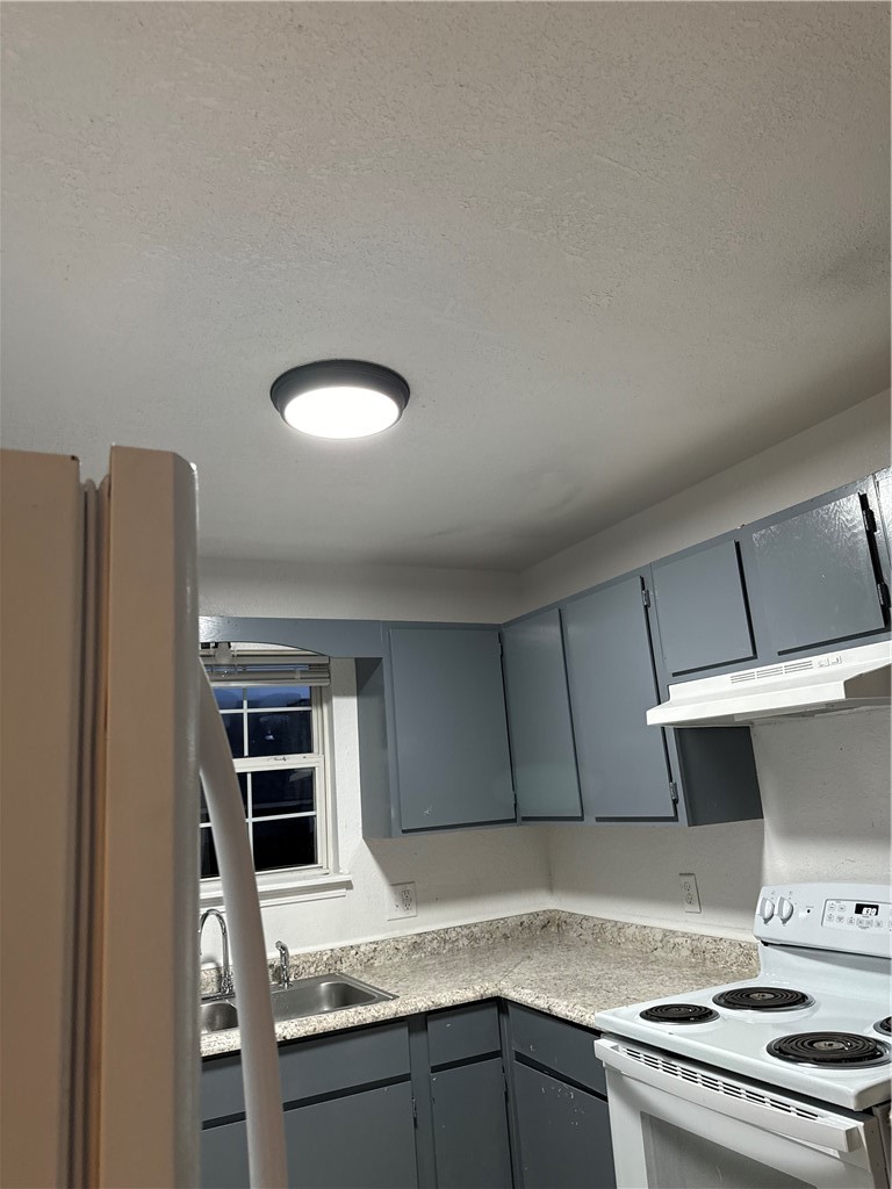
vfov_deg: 71.6
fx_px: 825
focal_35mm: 24
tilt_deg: +13.0
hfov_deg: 56.8
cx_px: 446
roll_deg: +4.3
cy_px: 594
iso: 250
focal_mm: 6.76
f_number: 1.78
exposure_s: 1/60
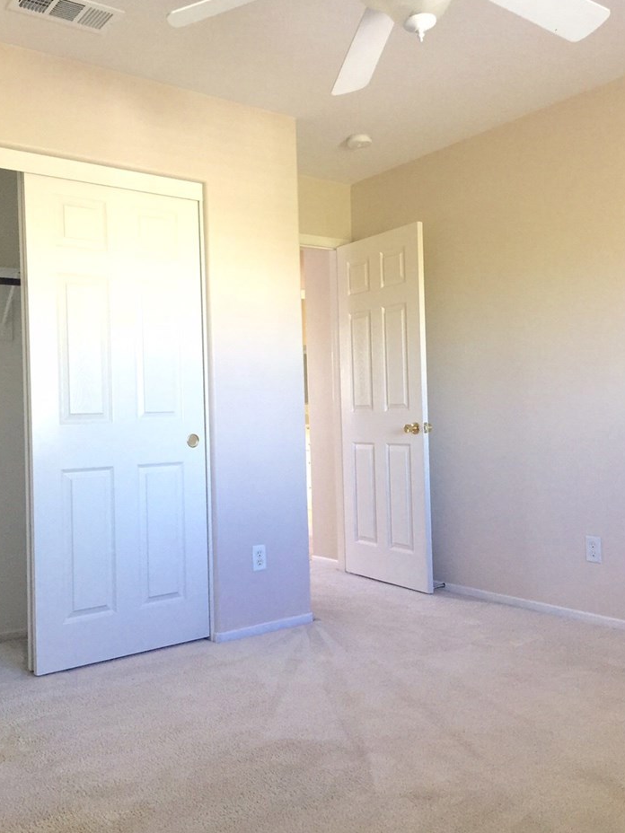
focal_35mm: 32
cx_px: 307
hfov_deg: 44.2
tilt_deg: +1.1
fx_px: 770
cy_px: 409
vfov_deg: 56.8
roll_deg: +1.8
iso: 50
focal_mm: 4.15
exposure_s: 1/30
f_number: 2.2
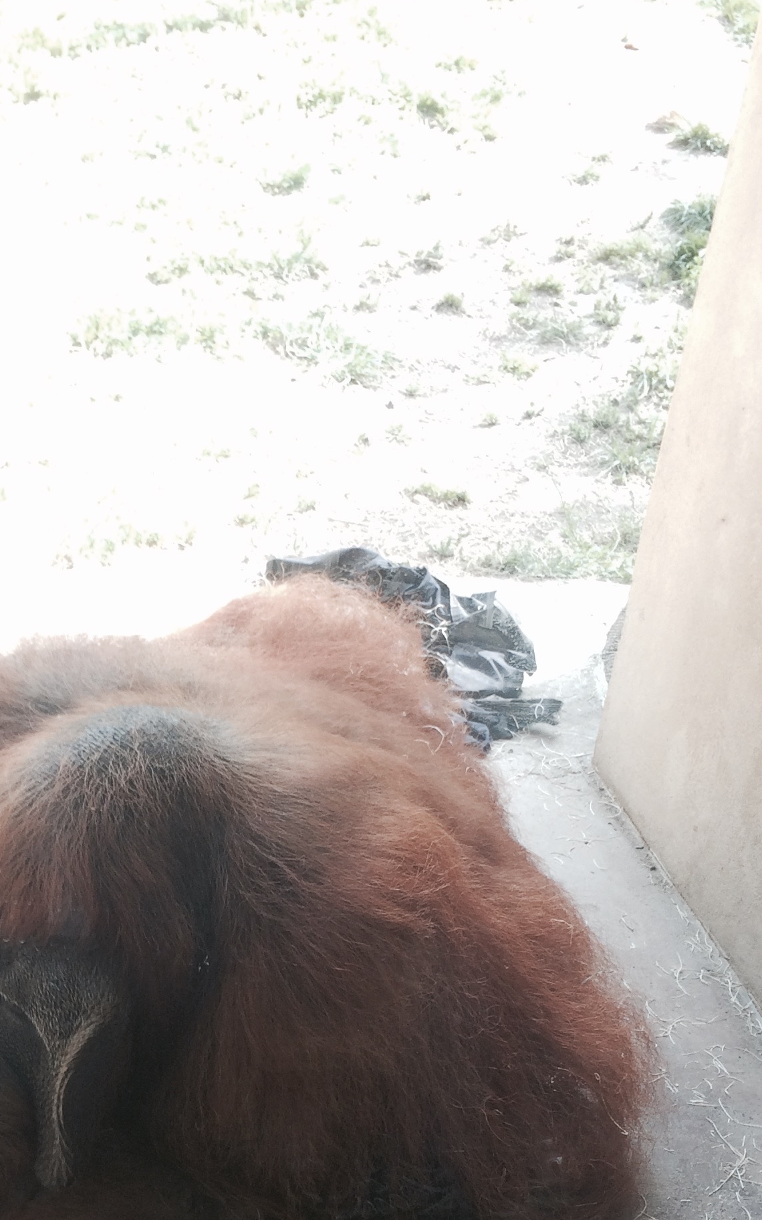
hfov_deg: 22.9
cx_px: 69
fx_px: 1827
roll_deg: -0.5
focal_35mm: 55
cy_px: 934
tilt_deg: -37.7
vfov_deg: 35.9
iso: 40
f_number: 2.2
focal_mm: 4.15
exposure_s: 1/60
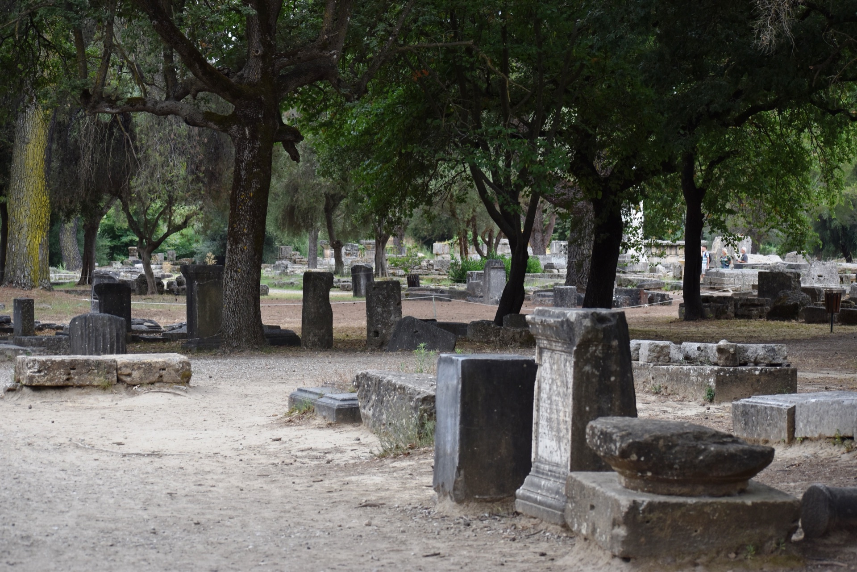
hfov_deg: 19.5
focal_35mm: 105
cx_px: 428
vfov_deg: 13.0
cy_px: 286
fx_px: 2500
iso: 200
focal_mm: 70
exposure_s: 1/400
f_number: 5
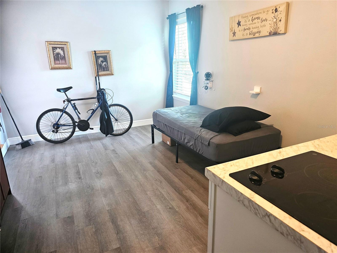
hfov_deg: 73.9
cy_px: 126
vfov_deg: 58.9
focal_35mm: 23
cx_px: 168
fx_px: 224
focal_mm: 6.3
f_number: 1.7
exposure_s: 1/43.9
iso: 320
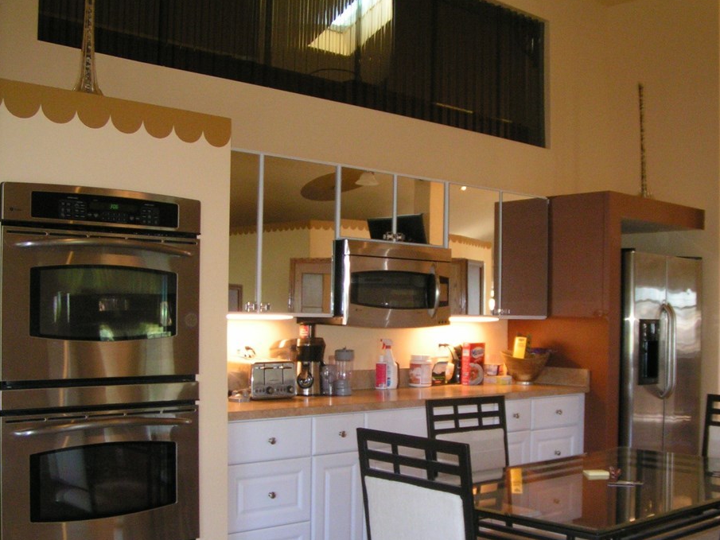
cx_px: 389
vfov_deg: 33.6
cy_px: 301
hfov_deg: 43.8
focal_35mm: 43
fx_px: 895
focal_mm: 5.8
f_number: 2.8
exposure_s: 1/40
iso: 200
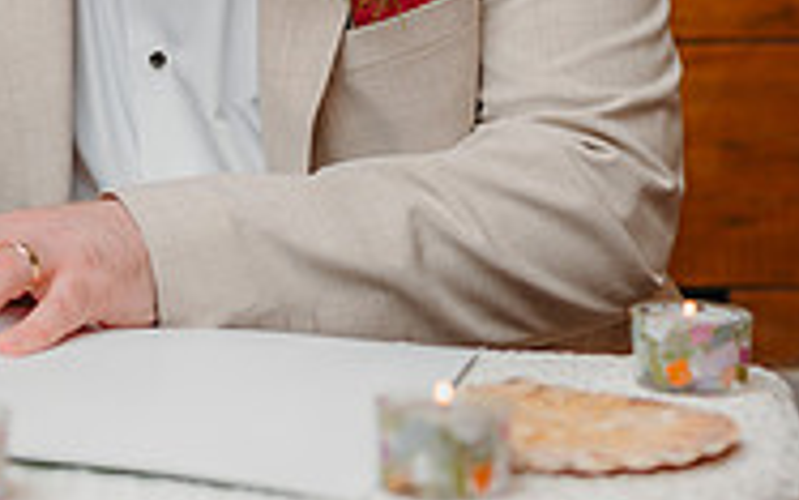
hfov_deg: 16.3
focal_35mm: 125
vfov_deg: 10.1
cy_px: -292
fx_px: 2723
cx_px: -14
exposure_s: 1/200
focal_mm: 35
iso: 100
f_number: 1.8
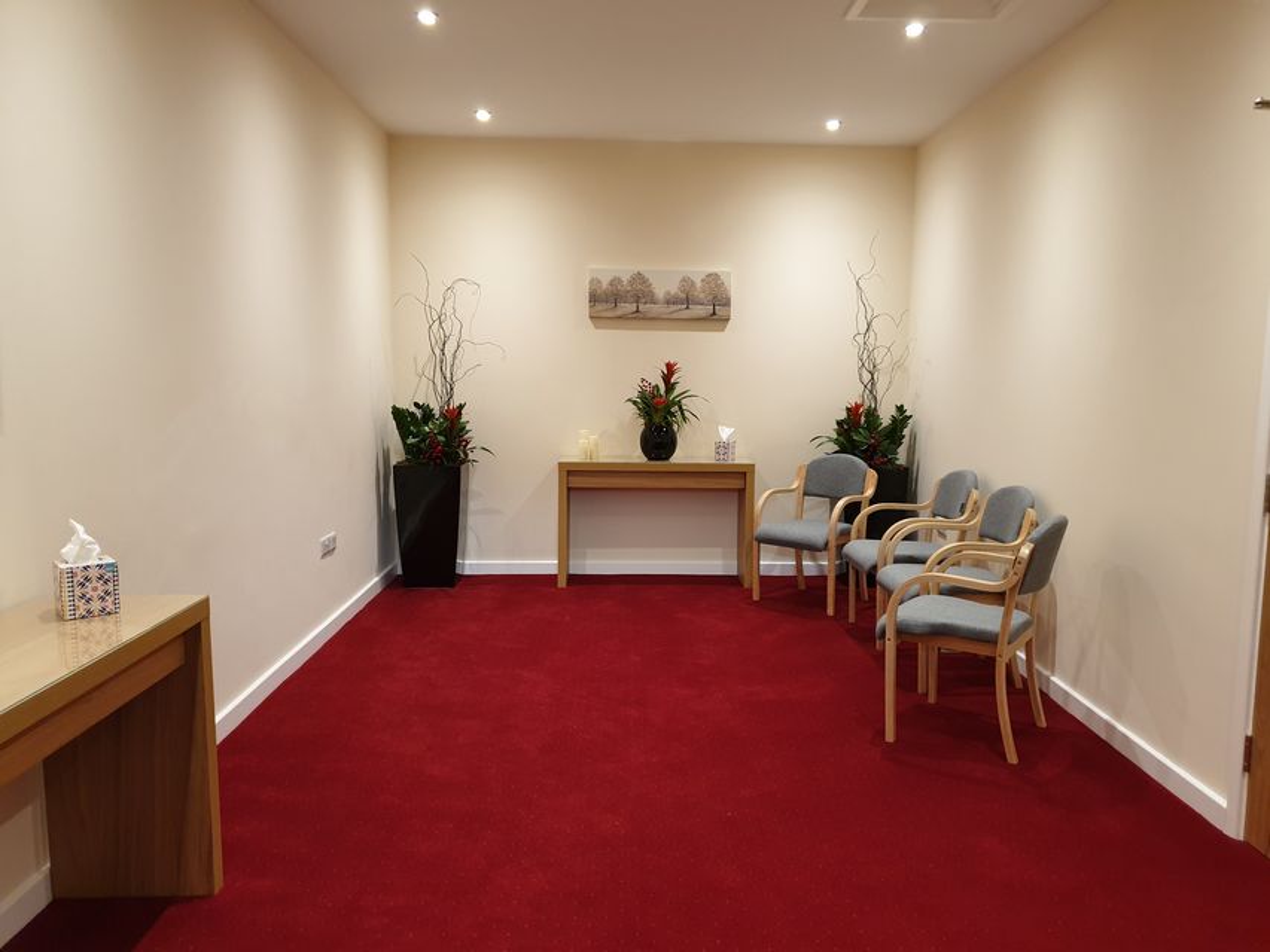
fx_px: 954
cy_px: 476
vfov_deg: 53.1
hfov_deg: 67.3
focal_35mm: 26
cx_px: 635
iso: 200
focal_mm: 4.3
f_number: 1.5
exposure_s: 1/50
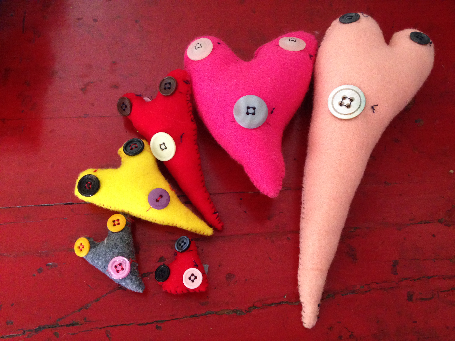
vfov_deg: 42.9
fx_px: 434
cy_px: 170
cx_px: 228
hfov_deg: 55.4
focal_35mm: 33
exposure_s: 1/20
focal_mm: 4.12
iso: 320
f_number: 2.4
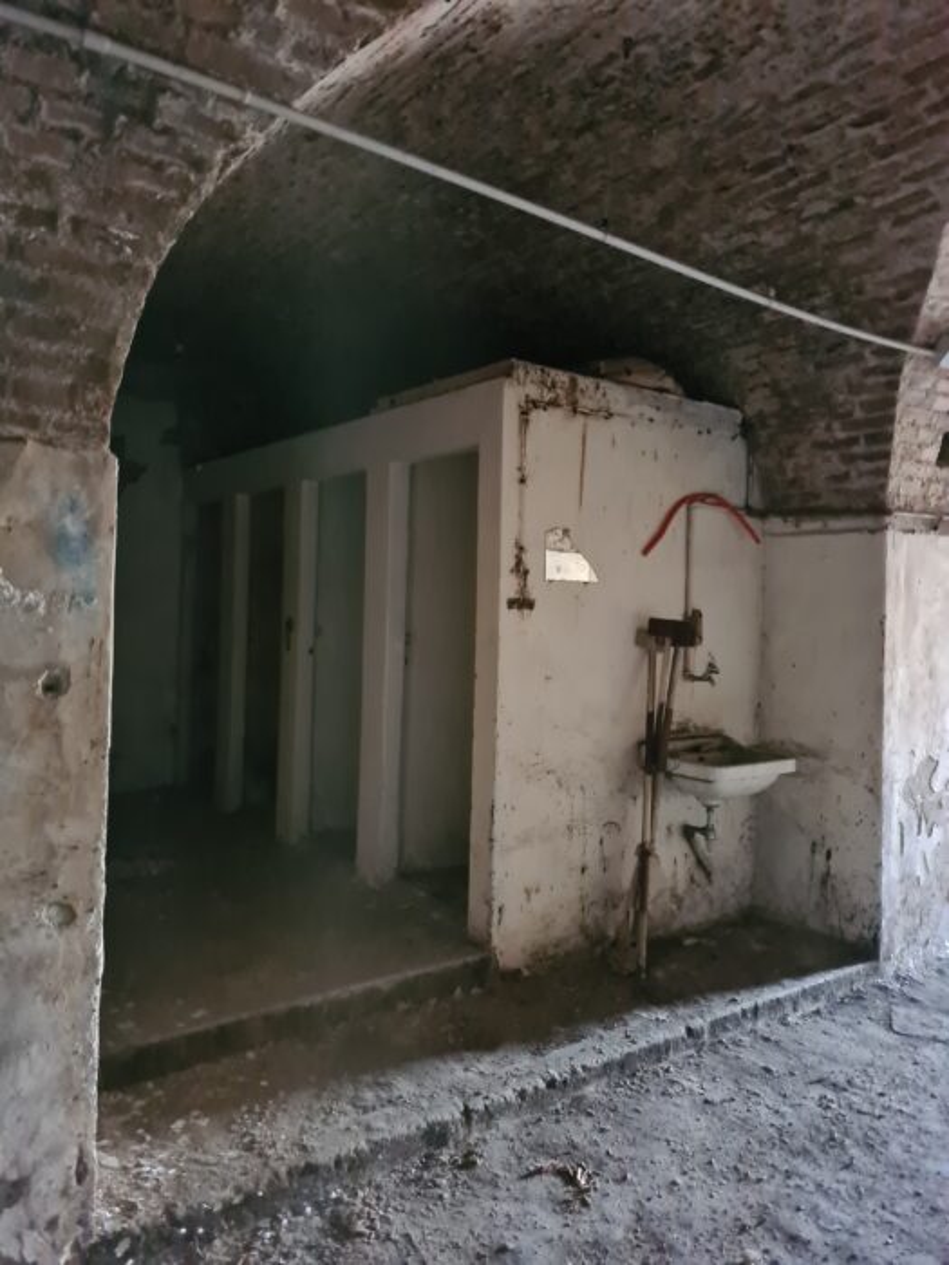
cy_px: 632
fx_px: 950
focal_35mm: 26
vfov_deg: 67.3
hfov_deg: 53.1
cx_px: 474
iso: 1250
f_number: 1.8
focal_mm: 5.4
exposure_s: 1/13
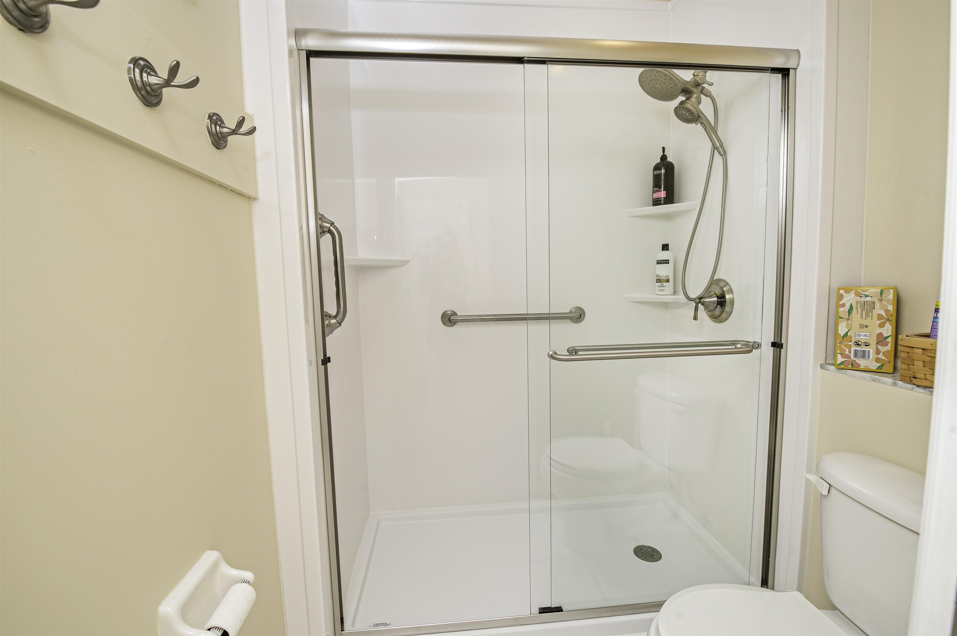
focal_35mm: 15
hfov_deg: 100.4
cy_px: 318
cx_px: 478
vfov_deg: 77.2
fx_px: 398
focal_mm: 15
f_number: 6.3
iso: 320
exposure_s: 1/200
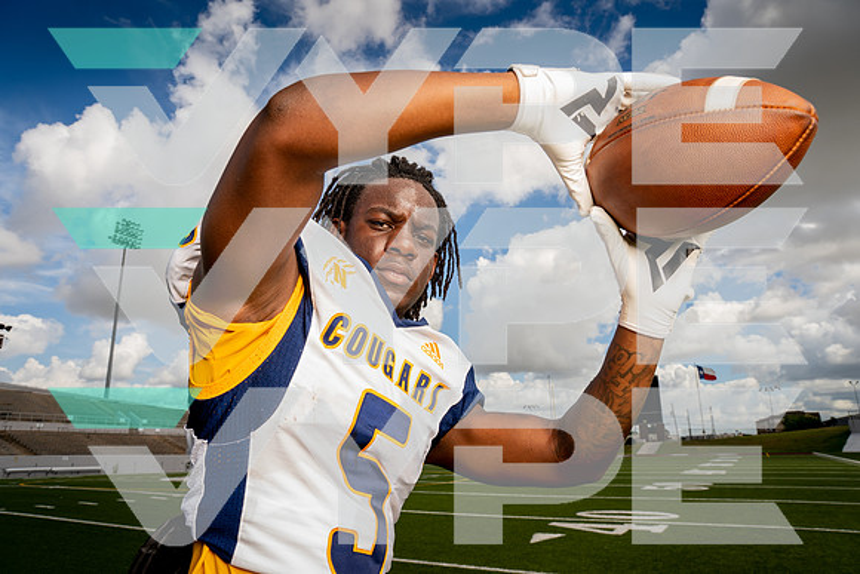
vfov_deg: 53.2
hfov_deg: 73.7
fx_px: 573
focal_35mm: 24
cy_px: 287
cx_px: 430
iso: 125
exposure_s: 1/250
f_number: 8
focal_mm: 24
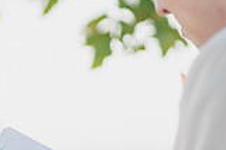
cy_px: 97
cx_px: -10
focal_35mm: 309
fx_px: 1936
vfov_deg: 4.4
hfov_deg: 6.7
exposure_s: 1/2000
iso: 125
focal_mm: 85
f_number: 1.8
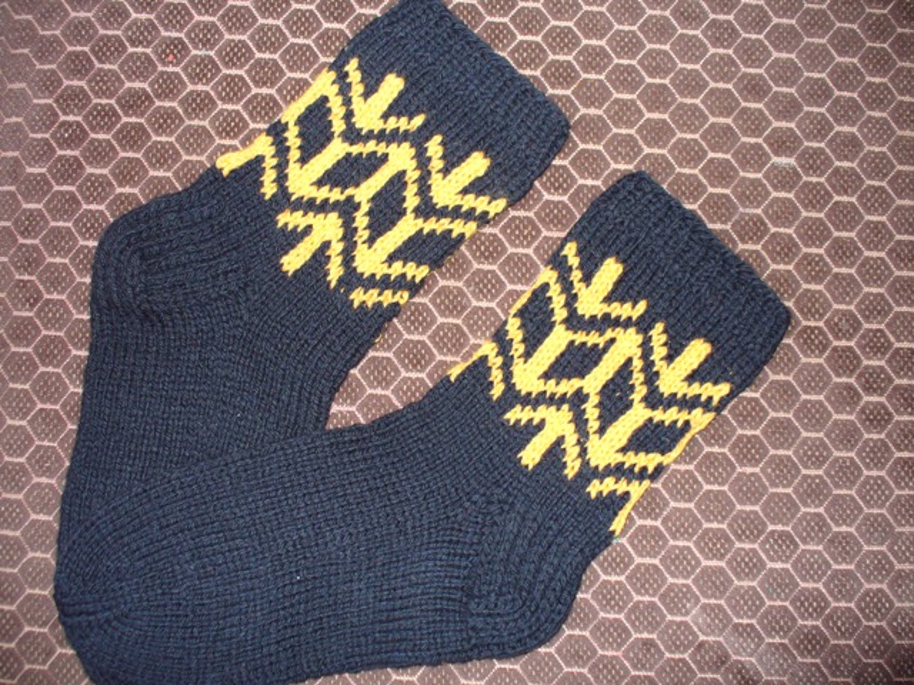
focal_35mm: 37
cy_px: 342
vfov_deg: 38.7
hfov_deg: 50.1
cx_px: 457
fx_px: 977
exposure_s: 1/30
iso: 80
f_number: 2.8
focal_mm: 6.1
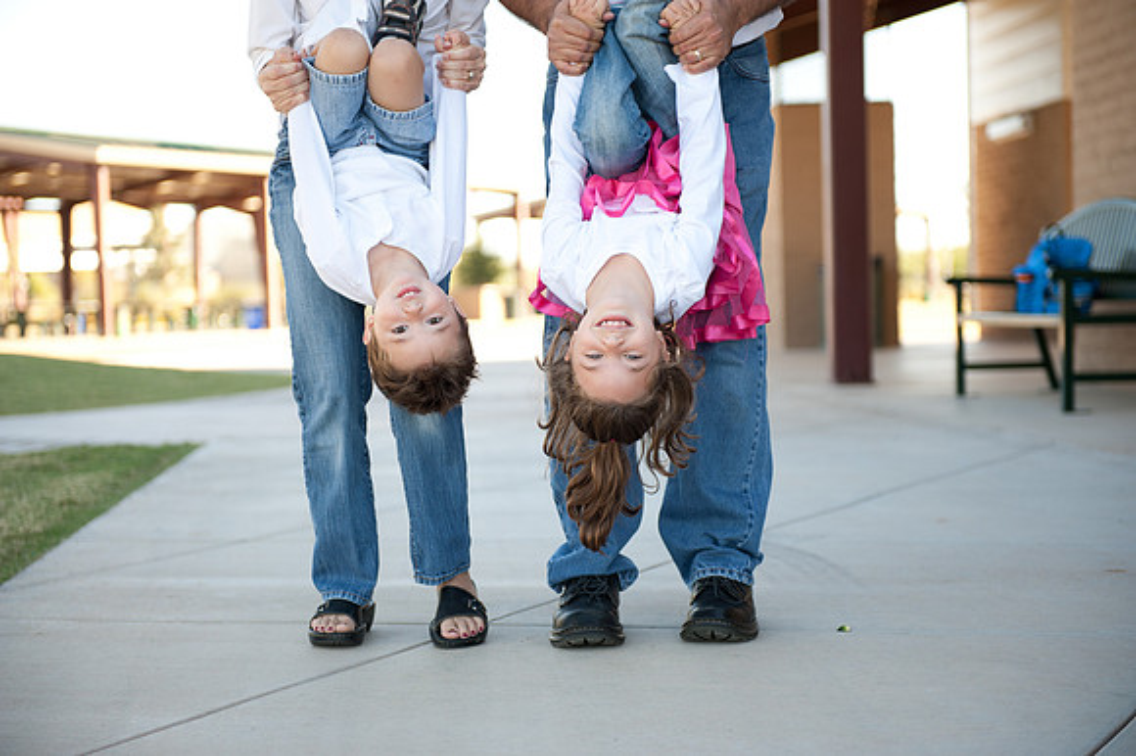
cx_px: 568
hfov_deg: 28.9
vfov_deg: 19.4
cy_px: 378
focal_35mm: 70
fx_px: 2208
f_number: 2.8
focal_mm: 70
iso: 200
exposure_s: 1/400
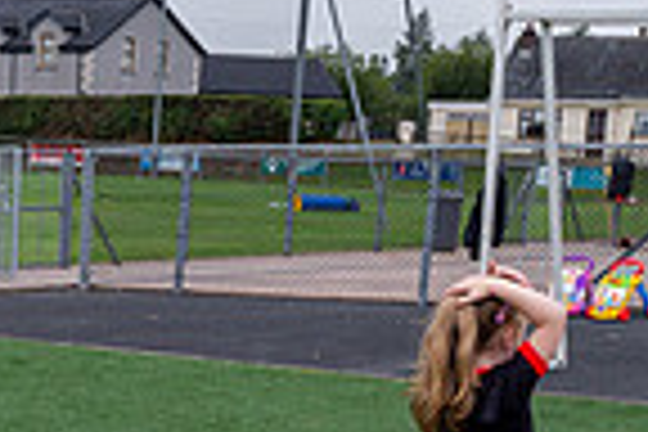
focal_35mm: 116
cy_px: 710
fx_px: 2088
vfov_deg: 11.2
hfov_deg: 17.0
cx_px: -82
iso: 450
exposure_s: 1/100
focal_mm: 26
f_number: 7.1
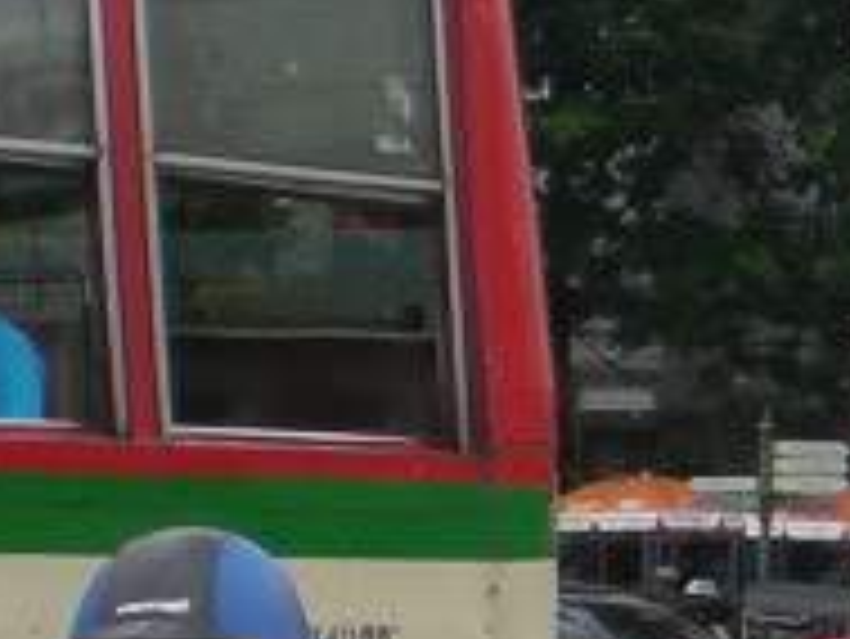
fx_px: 5062
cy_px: 778
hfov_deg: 9.1
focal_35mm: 206
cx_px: 1628
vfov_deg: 7.2
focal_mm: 6.3
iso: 50
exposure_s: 1/283
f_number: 4.6
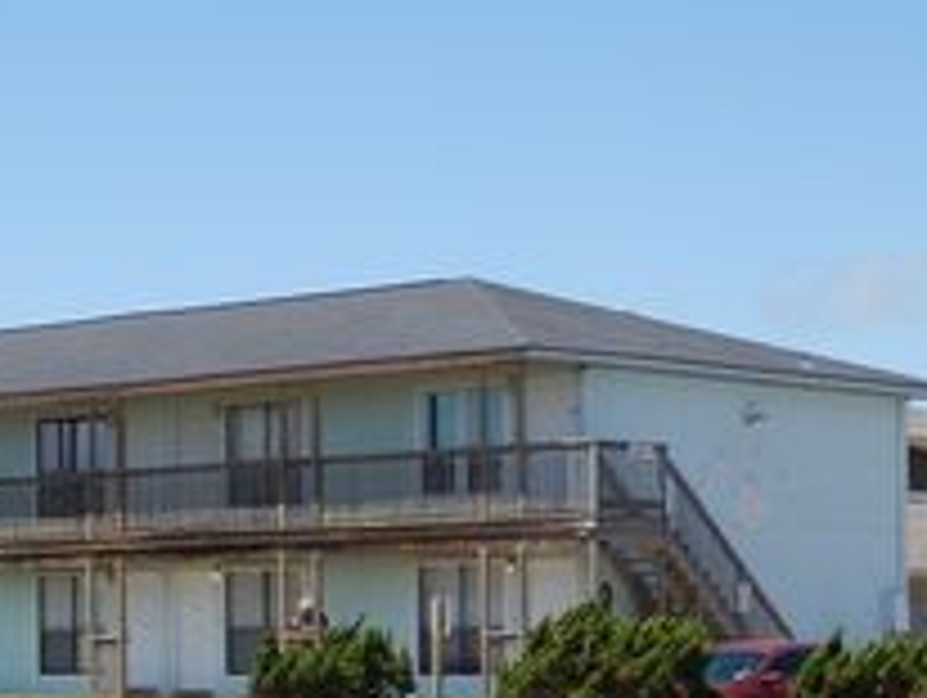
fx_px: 2922
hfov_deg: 17.7
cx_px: 86
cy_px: 592
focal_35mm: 109
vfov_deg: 13.5
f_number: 3.8
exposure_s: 1/640
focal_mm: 8
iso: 80
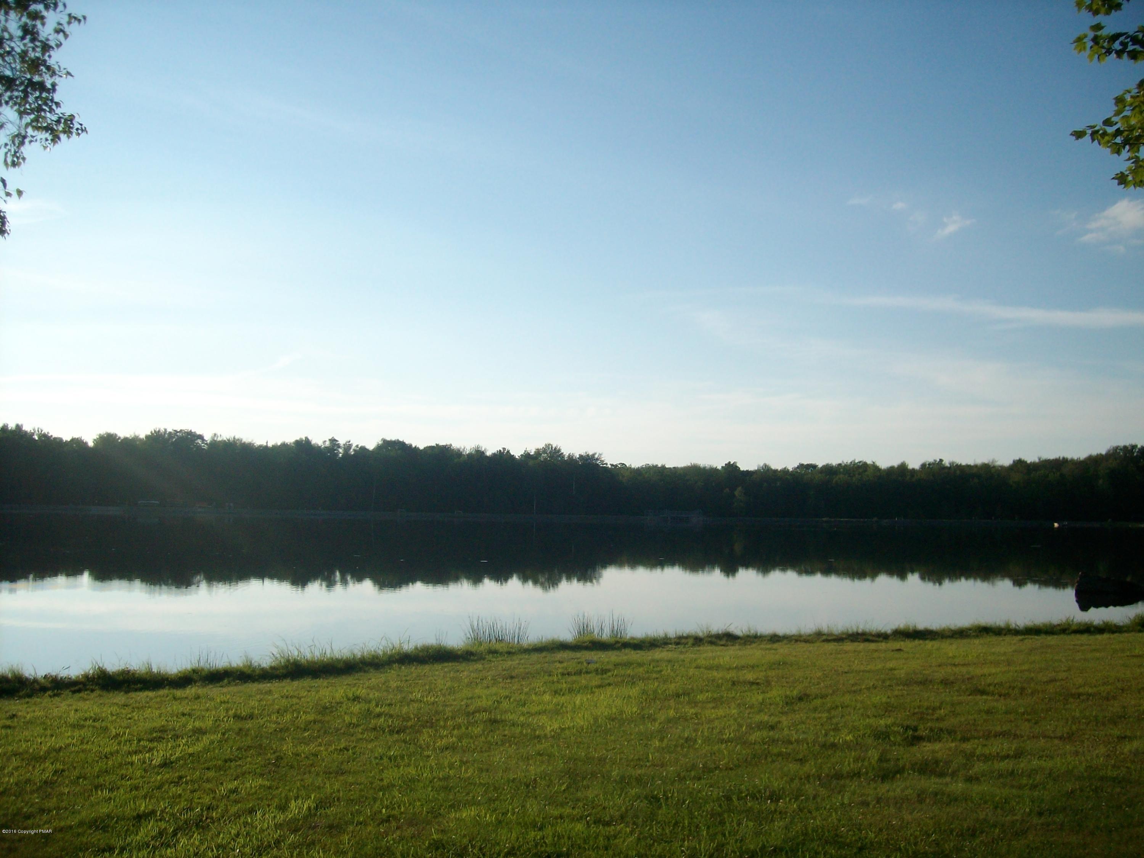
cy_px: 429
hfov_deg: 52.6
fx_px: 1157
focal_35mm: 35
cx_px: 572
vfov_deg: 40.7
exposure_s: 1/267
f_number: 7.2
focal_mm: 5.8
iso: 80
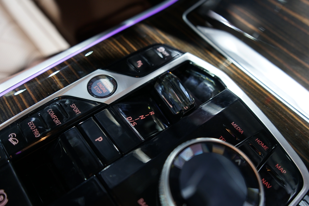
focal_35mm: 28
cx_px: 154
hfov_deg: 65.5
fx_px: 240
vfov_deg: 46.4
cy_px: 103
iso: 400
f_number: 3.5
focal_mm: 28
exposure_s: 1/25
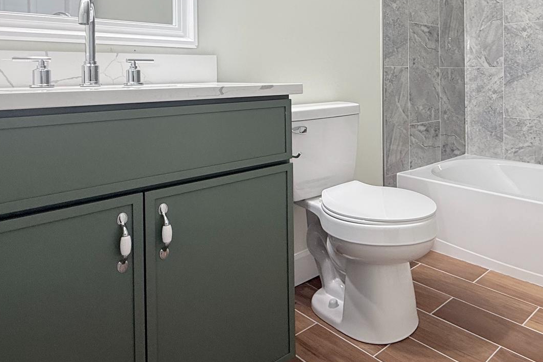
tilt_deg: +1.7
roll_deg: +0.4
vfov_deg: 44.2
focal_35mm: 28
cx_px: 417
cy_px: 74
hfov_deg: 61.2
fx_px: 422
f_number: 2.2
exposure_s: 1/120
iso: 125
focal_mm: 2.22
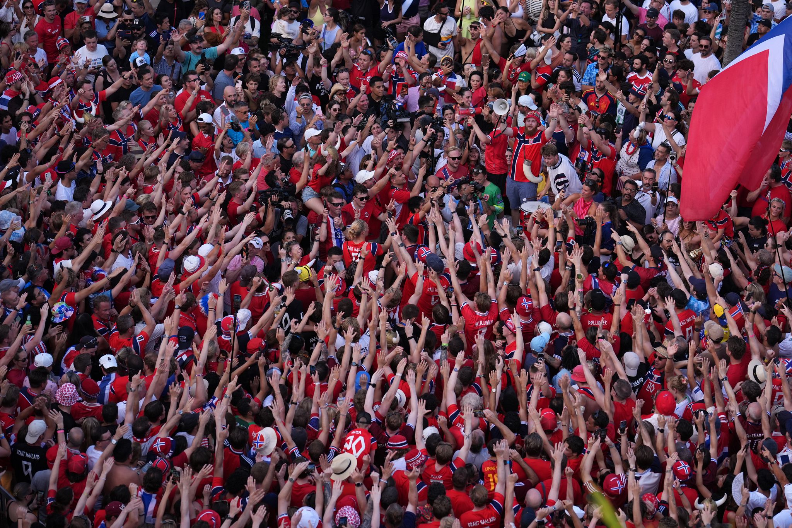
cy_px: 264
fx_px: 2970
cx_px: 396
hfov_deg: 15.2
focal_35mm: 135
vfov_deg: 10.2
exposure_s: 1/2500
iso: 640
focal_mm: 135
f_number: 2.5
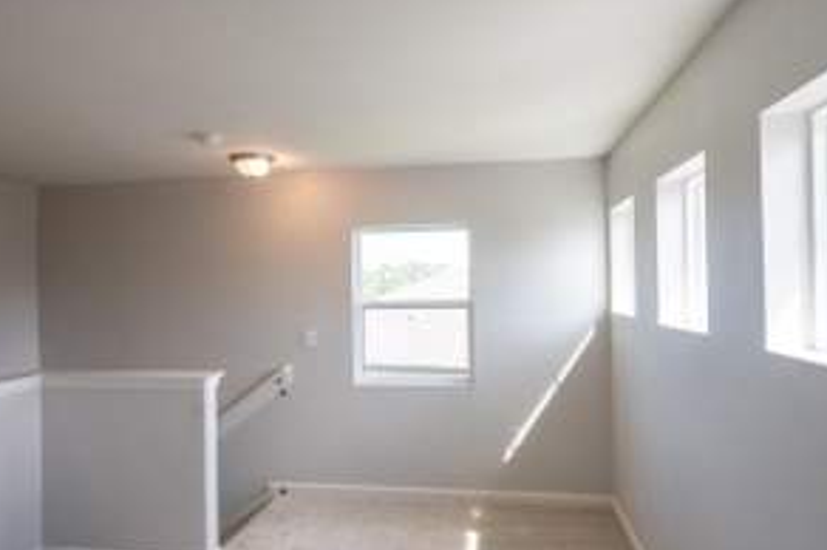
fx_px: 528
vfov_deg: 55.0
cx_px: 408
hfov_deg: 76.2
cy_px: 285
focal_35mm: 23
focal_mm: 14
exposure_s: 1/400
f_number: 5
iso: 200
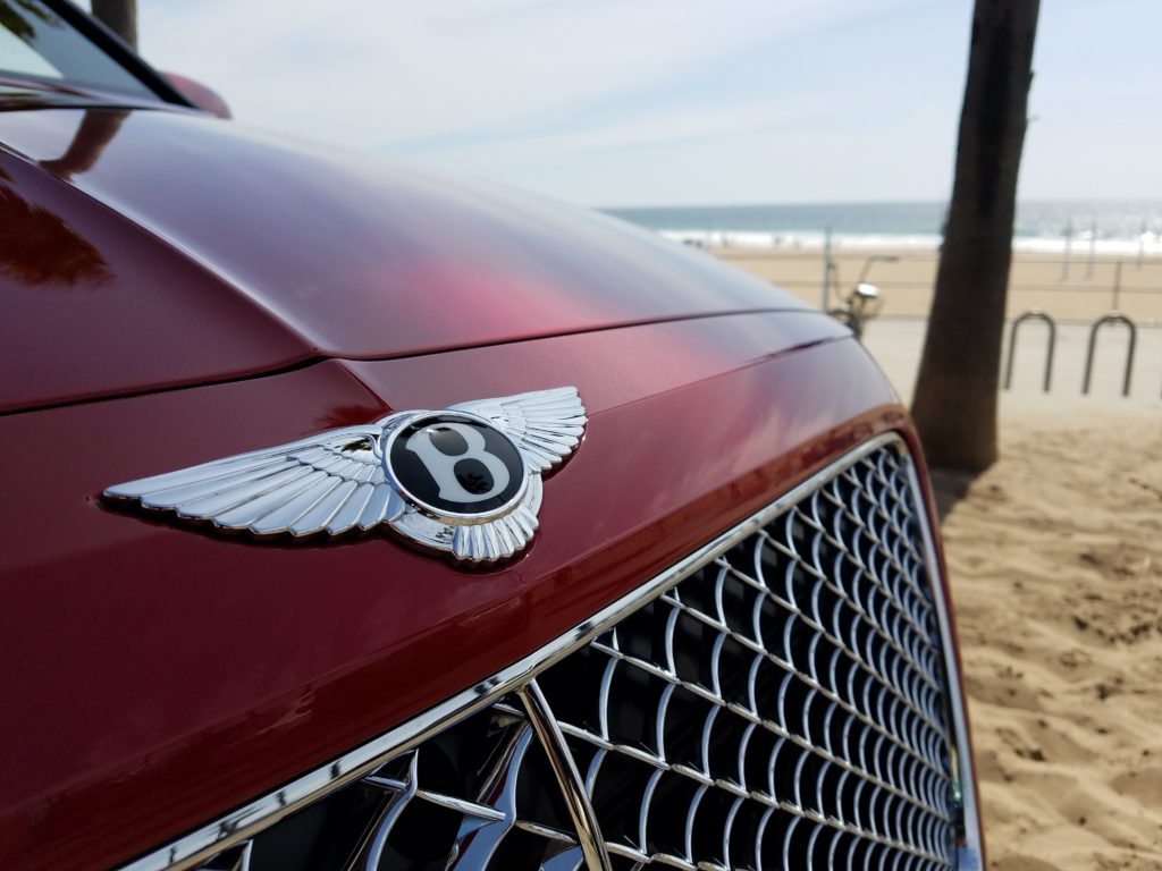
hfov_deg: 67.3
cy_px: 436
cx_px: 581
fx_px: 873
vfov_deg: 53.1
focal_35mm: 26
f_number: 1.7
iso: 50
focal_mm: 4.2
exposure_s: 1/3496
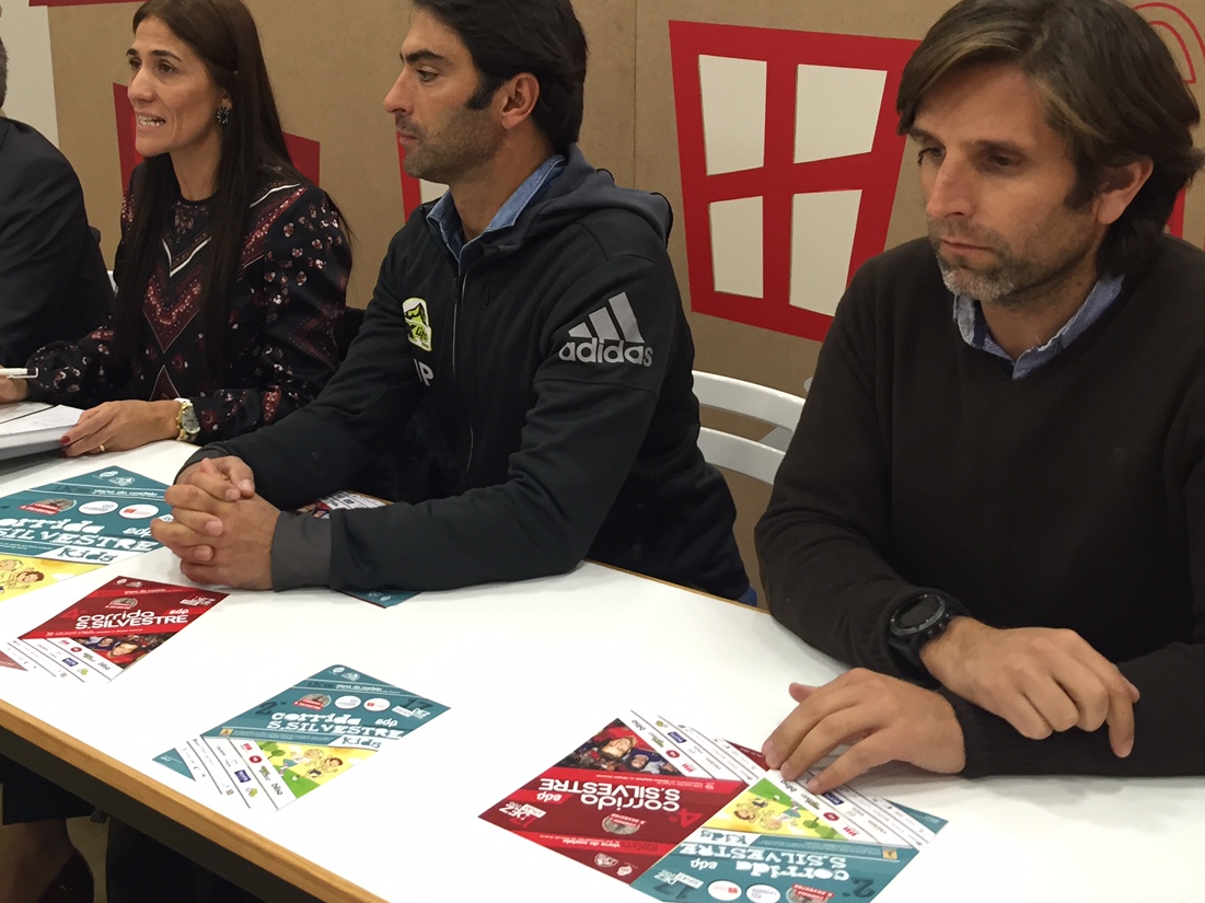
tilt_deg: -10.0
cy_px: 285
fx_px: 1496
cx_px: 435
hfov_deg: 43.4
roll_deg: +0.6
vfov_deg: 33.2
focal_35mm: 43
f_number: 2.2
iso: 100
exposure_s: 1/33
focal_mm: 4.15
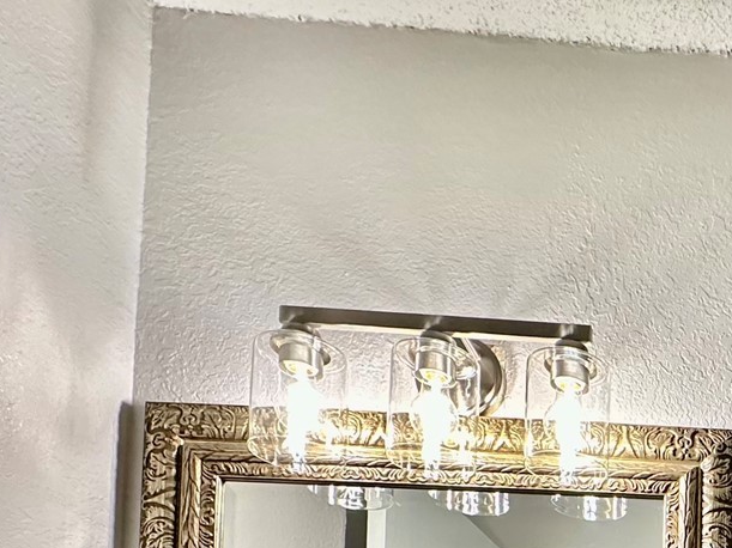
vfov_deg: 25.5
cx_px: 854
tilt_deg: +3.1
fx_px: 930
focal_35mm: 44
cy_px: 804
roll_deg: -0.9
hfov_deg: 35.1
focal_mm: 2.22
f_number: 2.2
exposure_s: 1/120
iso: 250
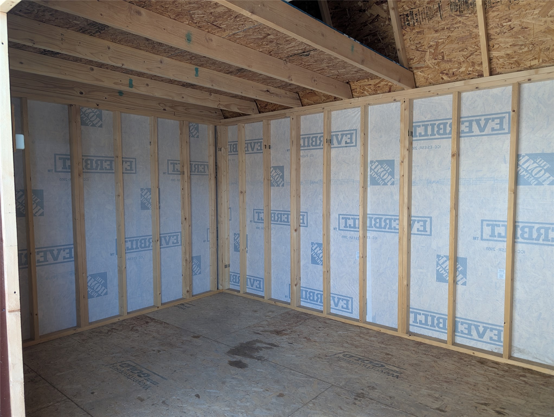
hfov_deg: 71.5
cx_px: 277
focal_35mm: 24
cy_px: 208
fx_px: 385
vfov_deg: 56.9
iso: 37
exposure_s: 1/37.9
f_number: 1.68
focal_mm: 6.9
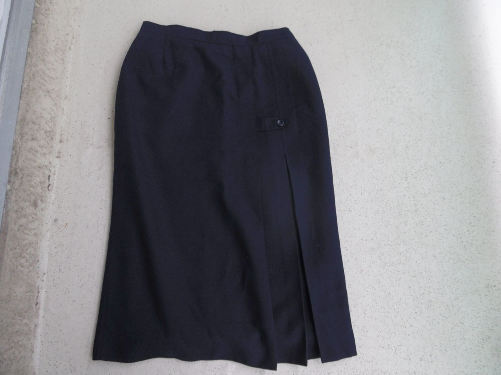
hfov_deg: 71.6
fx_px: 347
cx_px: 250
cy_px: 188
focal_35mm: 24
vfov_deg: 56.8
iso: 100
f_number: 3.1
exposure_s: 1/60
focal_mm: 4.3
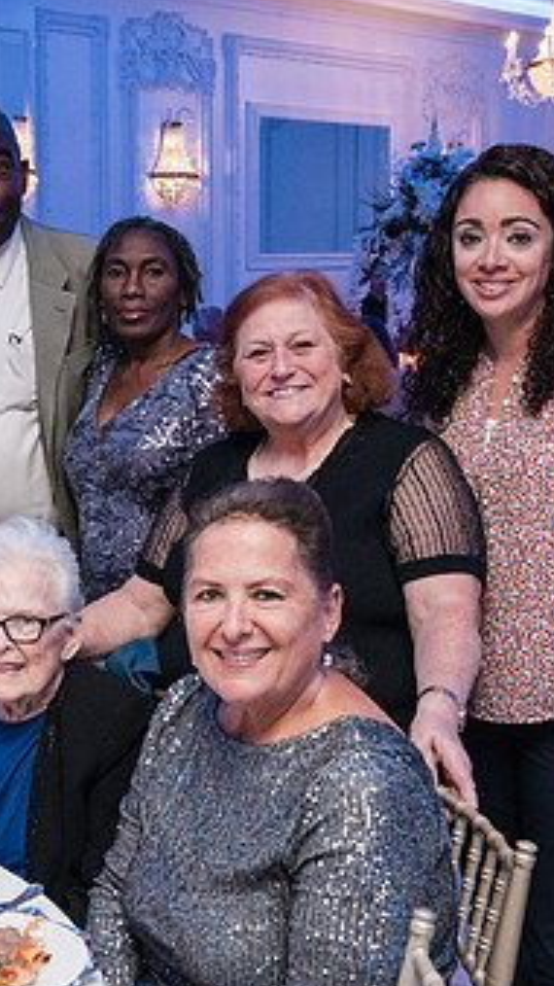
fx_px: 1646
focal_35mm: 63
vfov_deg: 33.3
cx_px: -15
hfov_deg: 18.5
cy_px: 471
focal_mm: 35
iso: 6400
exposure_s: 1/250
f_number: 7.1
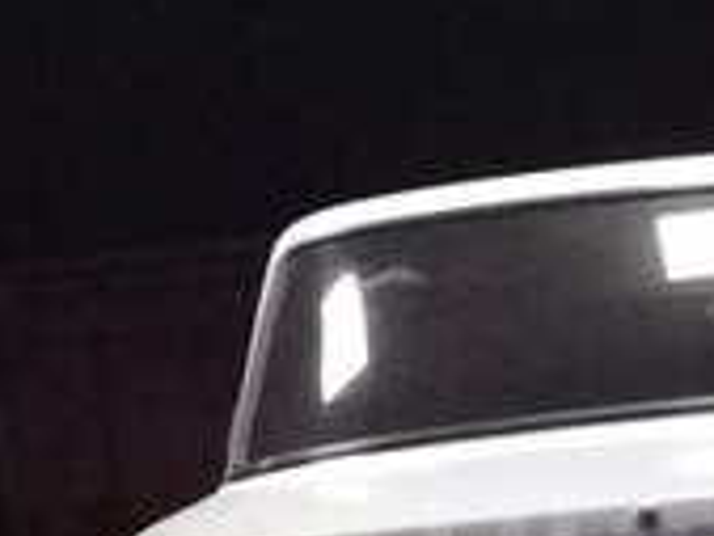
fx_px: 2498
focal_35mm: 121
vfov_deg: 12.1
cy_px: 559
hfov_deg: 15.9
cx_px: 748
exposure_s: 1/17
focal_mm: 3.3
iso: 500
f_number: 2.2
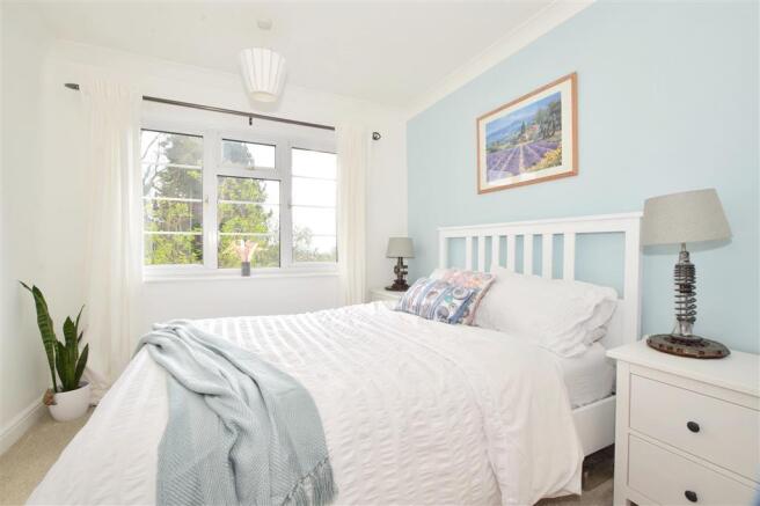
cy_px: 253
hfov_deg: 100.4
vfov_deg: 77.3
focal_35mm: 15
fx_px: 317
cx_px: 380
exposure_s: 1/60
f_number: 22
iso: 500
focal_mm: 10
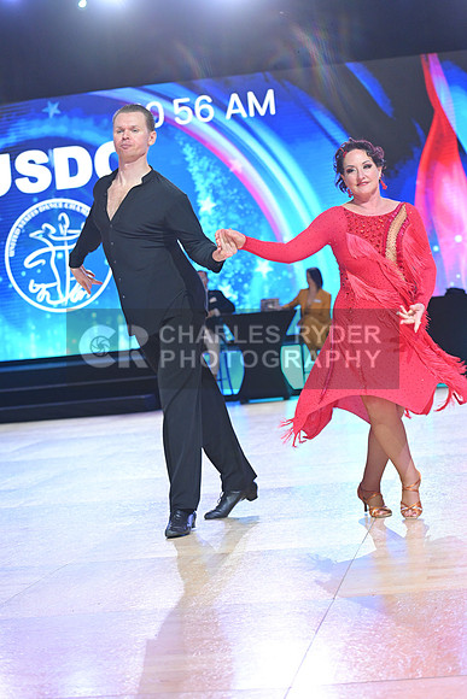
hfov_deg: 16.7
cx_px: 234
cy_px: 350
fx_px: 1595
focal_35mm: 82
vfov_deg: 24.8
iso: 2000
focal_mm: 82
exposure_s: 1/250
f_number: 4
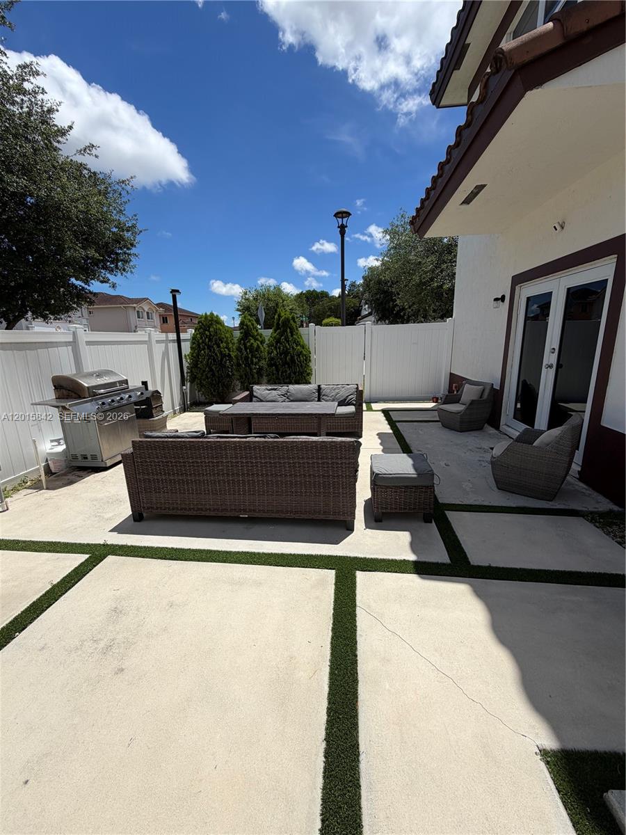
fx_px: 338
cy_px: 418
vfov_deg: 102.1
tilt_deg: -13.0
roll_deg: +1.6
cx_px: 313
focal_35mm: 14
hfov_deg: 85.7
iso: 20
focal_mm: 2.22
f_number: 2.2
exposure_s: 1/1613
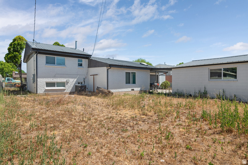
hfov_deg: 82.6
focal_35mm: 20
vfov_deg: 60.7
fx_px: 141
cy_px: 82
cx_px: 124
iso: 1600
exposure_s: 1/400
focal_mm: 20.5
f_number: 8
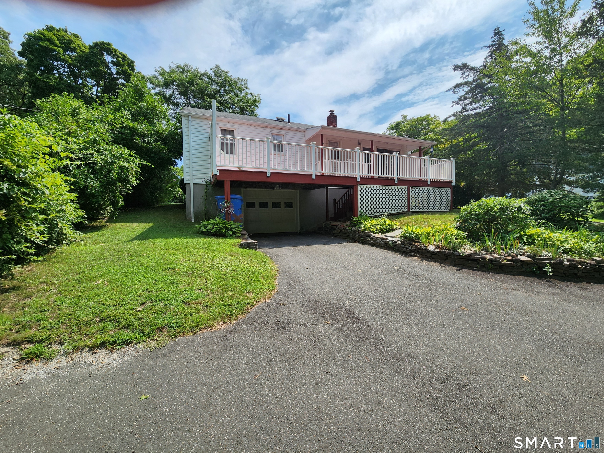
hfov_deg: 106.2
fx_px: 227
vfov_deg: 89.9
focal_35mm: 13
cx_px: 302
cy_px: 226
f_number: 2.2
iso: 50
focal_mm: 2.2
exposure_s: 1/3001
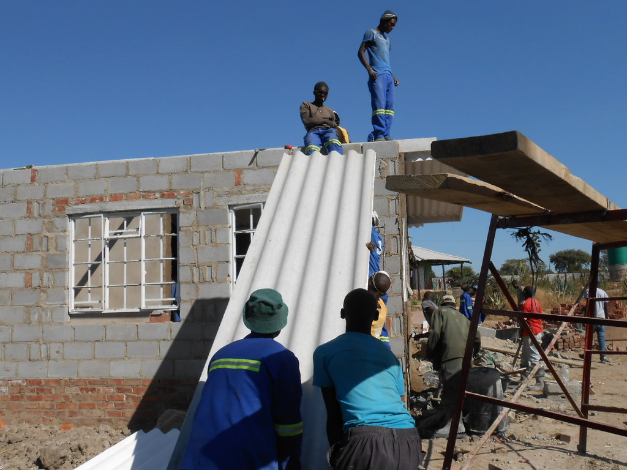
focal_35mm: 30
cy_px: 235
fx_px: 543
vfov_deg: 46.8
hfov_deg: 60.0
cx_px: 314
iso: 80
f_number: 3.8
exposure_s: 1/1250
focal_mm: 5.3
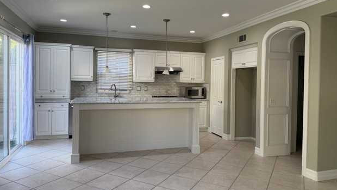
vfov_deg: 42.8
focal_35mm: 27
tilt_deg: -1.3
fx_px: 241
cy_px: 83
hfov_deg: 69.8
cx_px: 170
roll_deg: -0.5
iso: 100
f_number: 1.78
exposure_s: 1/184
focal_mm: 6.76
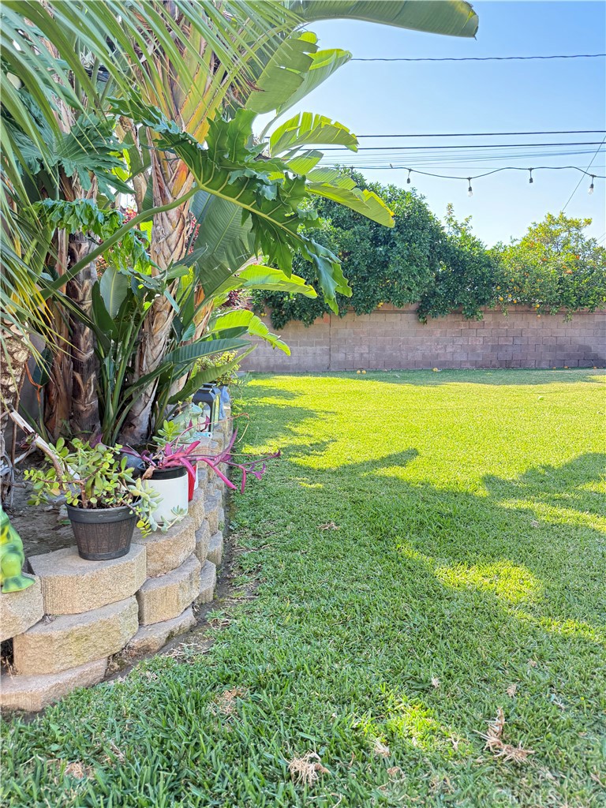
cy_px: 404
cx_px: 303
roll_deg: +1.9
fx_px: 560
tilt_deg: -8.5
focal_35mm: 24
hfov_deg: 56.8
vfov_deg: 71.6
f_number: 1.78
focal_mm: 6.76
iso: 100
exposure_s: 1/258
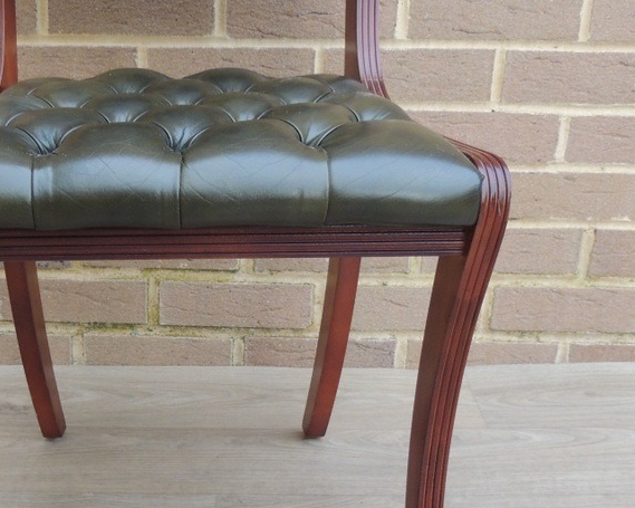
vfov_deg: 25.8
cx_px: 176
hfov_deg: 32.0
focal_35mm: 58
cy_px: 400
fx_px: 1090
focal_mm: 5.8
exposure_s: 1/160
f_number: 3.2
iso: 400
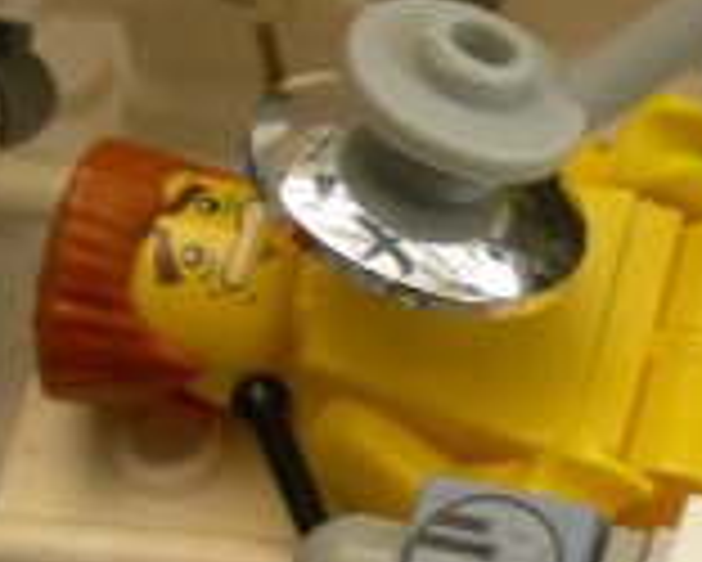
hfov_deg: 6.5
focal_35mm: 296
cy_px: 526
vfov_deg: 5.2
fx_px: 6154
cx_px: 760
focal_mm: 15.5
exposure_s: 1/8.8
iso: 64
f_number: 3.8
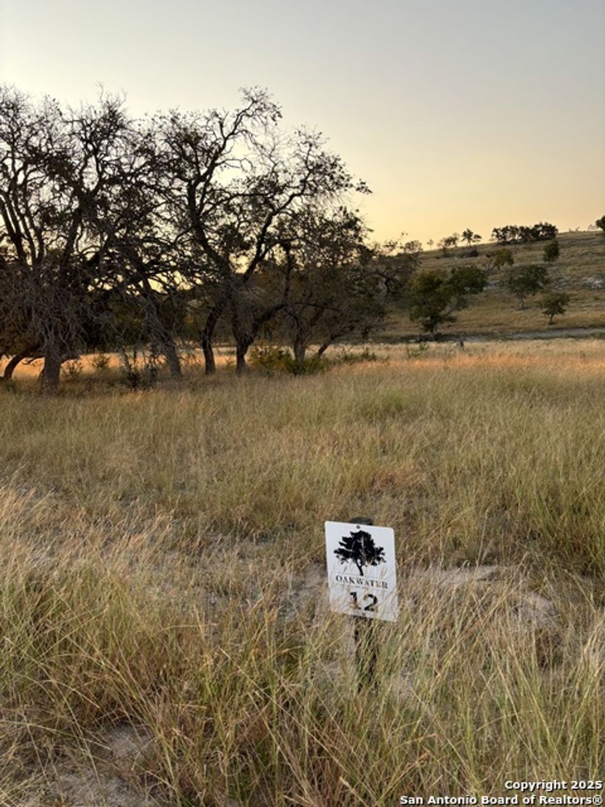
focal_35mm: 26
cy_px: 404
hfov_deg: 53.1
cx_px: 302
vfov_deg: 67.3
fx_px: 606
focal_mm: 5.96
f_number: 1.6
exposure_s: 1/462
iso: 50
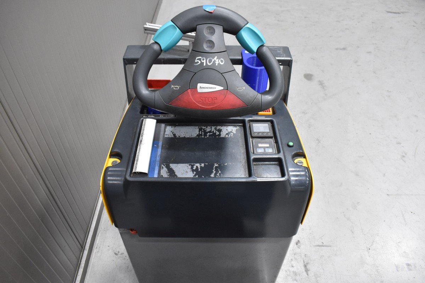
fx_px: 319
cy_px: 142
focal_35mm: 27
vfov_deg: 47.9
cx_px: 212
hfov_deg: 67.4
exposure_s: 1/30
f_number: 5
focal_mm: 18
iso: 1600
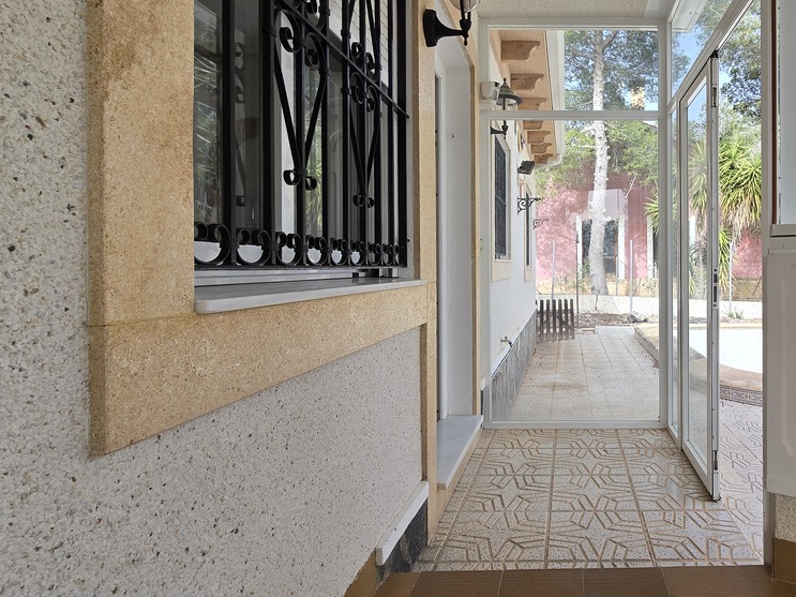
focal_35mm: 21
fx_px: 483
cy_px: 268
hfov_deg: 74.5
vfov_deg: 63.3
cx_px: 577
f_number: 2.2
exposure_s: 1/611
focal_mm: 2.2
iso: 50
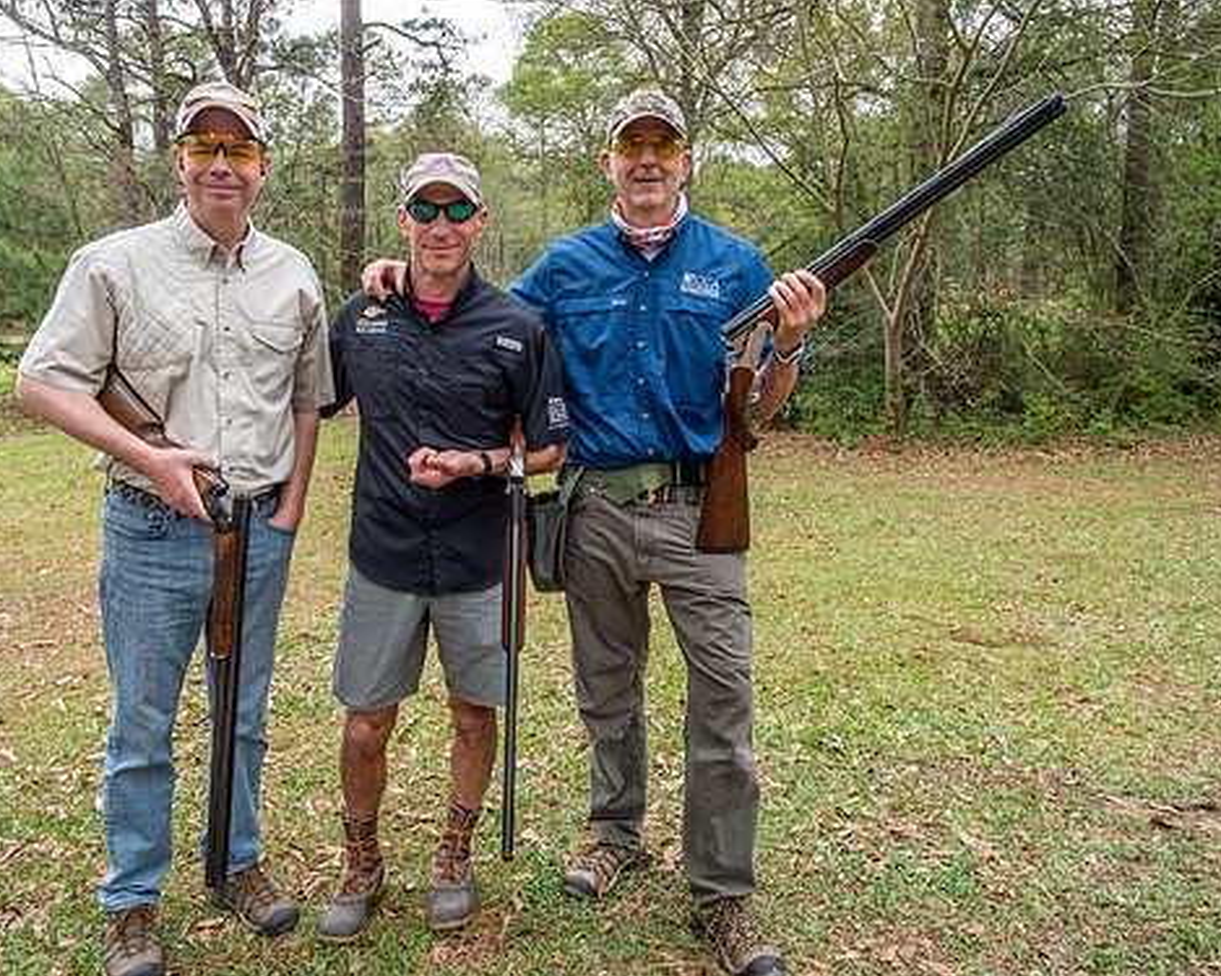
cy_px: 479
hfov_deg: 60.2
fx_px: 1048
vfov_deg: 50.0
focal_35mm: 29
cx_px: 528
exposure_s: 1/60
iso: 125
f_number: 8
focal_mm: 25
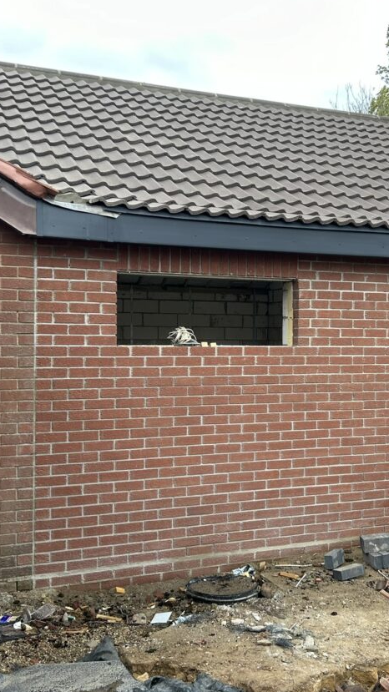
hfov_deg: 28.9
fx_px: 752
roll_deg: -0.2
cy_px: 337
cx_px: 250
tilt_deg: +0.3
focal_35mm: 41
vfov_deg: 49.4
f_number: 1.5
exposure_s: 1/121
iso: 40
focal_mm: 5.7
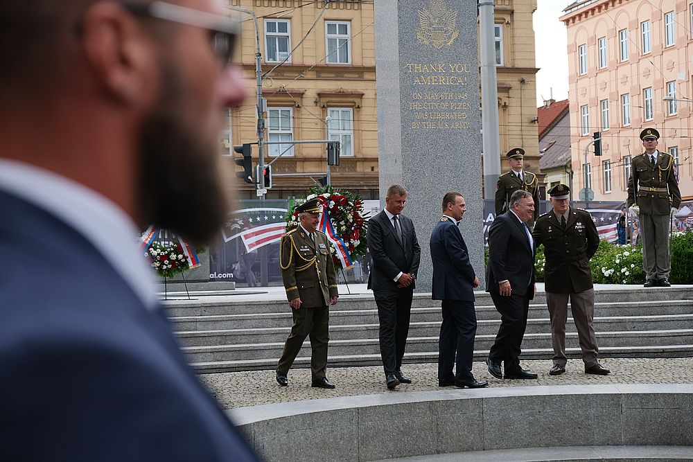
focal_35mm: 68
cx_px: 346
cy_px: 231
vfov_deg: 20.0
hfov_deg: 29.7
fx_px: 1309
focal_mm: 45.5
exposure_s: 1/500
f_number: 3.2
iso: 320
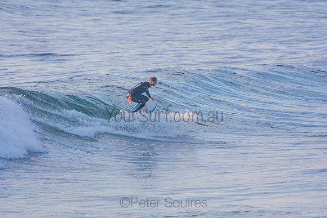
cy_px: 109
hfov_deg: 3.3
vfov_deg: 2.2
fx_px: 5645
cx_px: 164
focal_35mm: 621
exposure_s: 1/1250
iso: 360
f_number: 5.6
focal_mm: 400
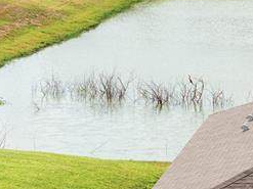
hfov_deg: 6.7
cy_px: 278
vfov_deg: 5.1
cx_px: 439
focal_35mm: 290
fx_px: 2119
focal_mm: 19.35
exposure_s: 1/800
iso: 110
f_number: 2.8
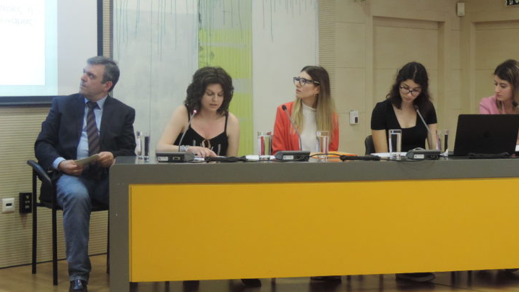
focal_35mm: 73
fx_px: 1005
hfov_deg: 28.8
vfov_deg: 16.5
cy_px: 108
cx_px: 338
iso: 400
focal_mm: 8.3
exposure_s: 1/25
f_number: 3.5
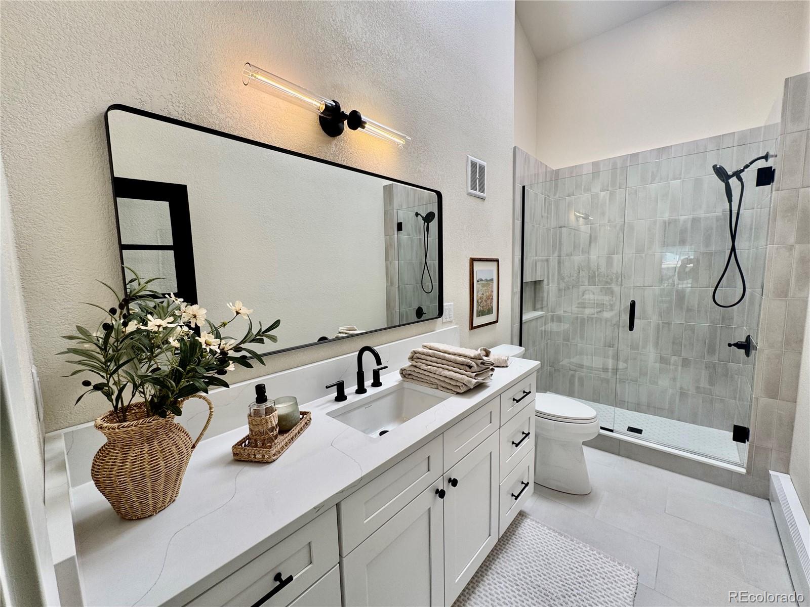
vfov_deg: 85.7
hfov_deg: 102.1
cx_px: 405
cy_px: 304
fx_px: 328
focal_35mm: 14
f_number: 2.2
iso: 64
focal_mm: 2.22
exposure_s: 1/99
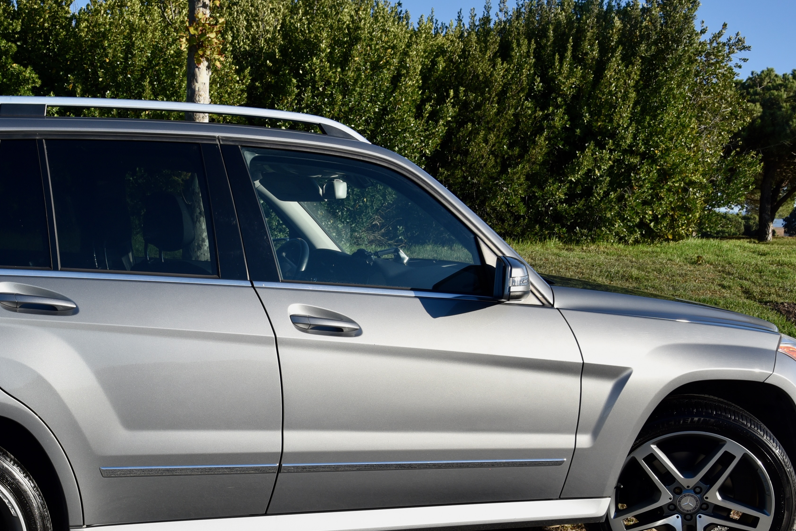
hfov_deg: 34.0
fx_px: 1261
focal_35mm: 57
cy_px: 352
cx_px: 163
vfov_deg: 23.7
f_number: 9
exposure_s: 1/320
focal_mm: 32
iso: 200
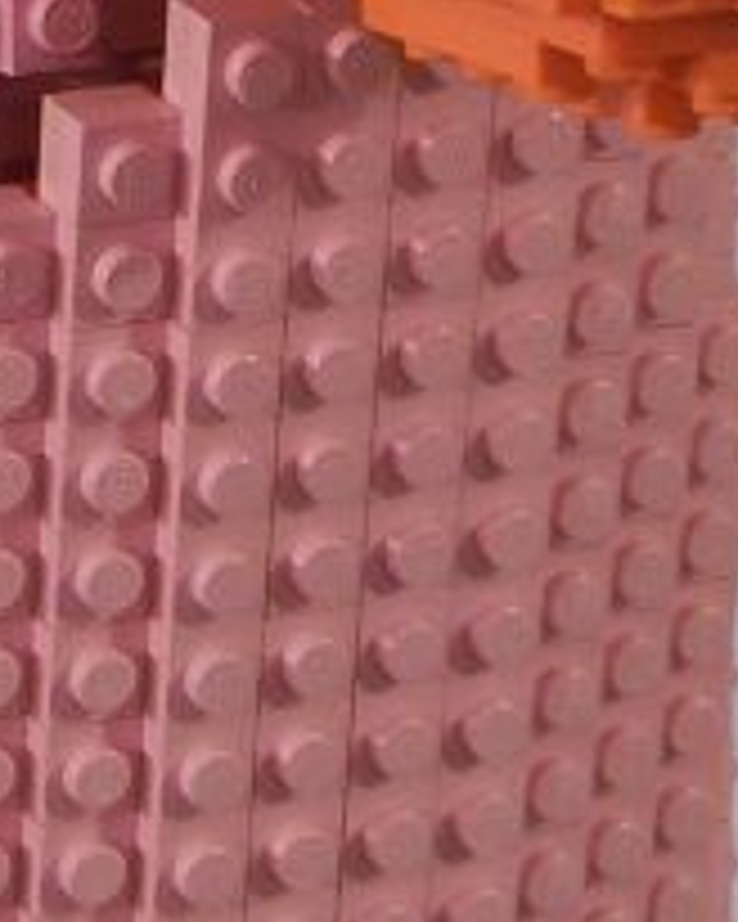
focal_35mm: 234
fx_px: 6389
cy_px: -40
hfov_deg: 6.6
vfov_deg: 8.2
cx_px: 189
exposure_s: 1/4
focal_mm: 8
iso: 80
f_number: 3
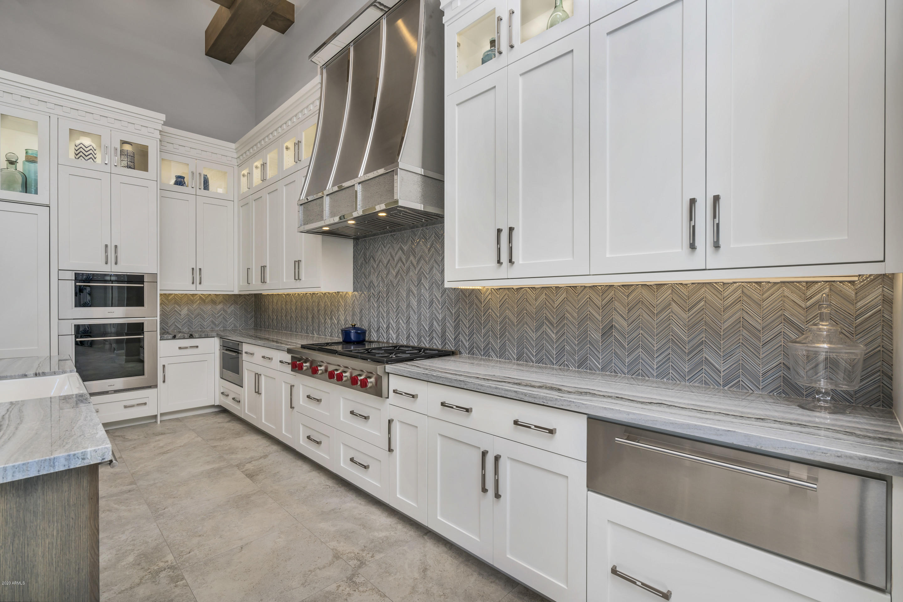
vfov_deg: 73.7
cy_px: 301
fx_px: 401
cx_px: 452
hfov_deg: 96.7
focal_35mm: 16
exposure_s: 1/4
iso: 100
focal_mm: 16
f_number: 8
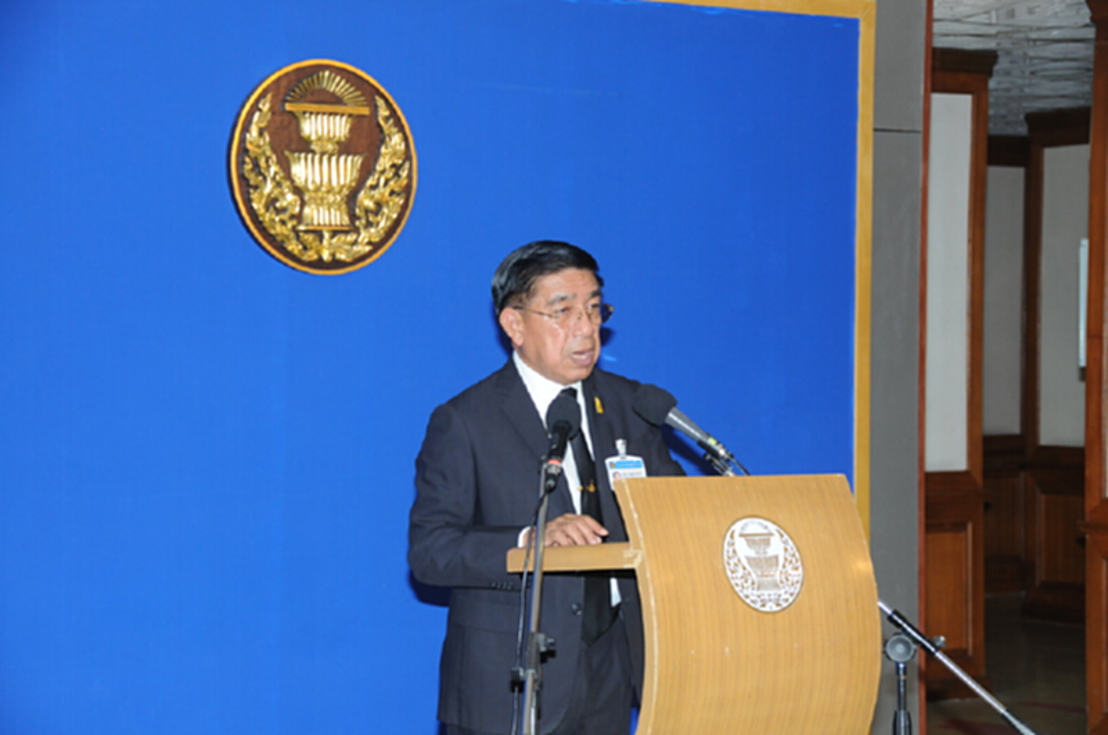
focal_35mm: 90
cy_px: 368
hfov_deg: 22.7
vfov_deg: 15.1
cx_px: 554
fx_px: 2766
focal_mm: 60
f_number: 4.8
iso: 1000
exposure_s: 1/125
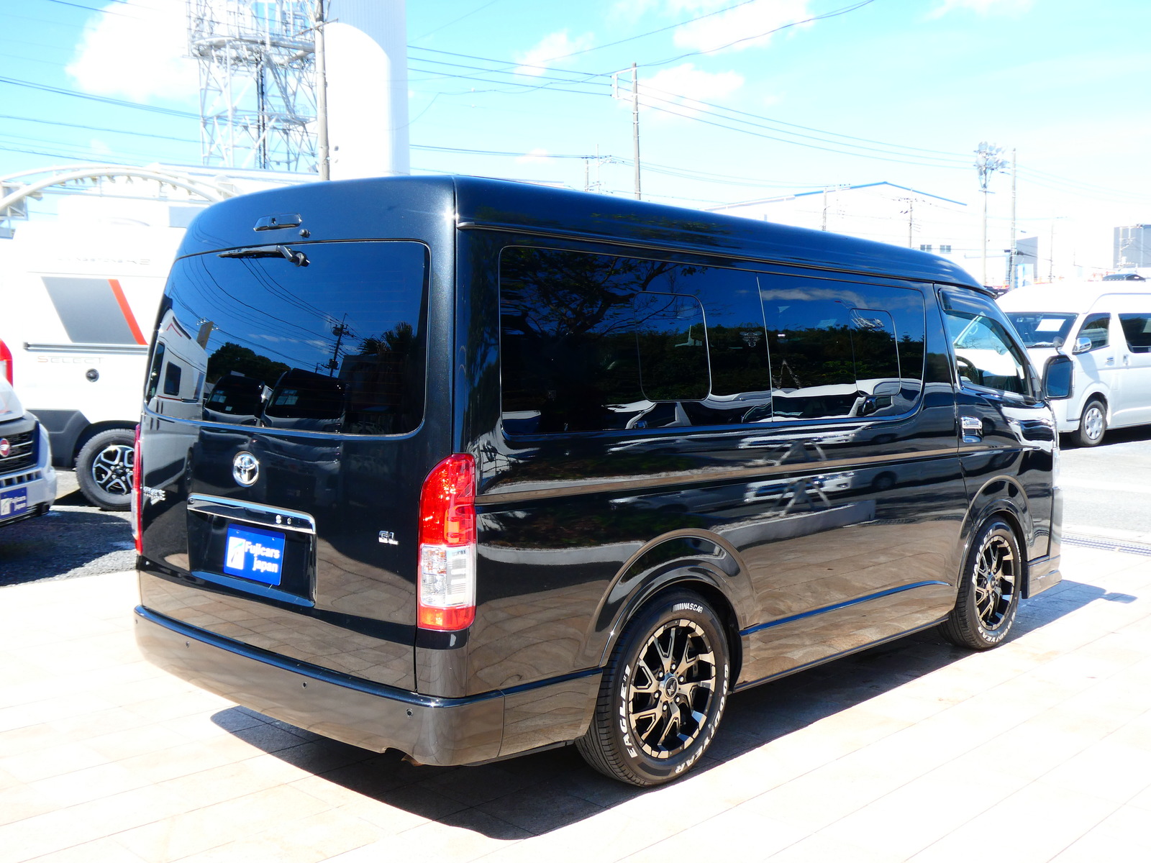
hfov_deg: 52.6
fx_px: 1164
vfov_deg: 40.7
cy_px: 432
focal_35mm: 35
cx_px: 576
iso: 80
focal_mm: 6.3
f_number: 3.7
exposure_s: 1/250
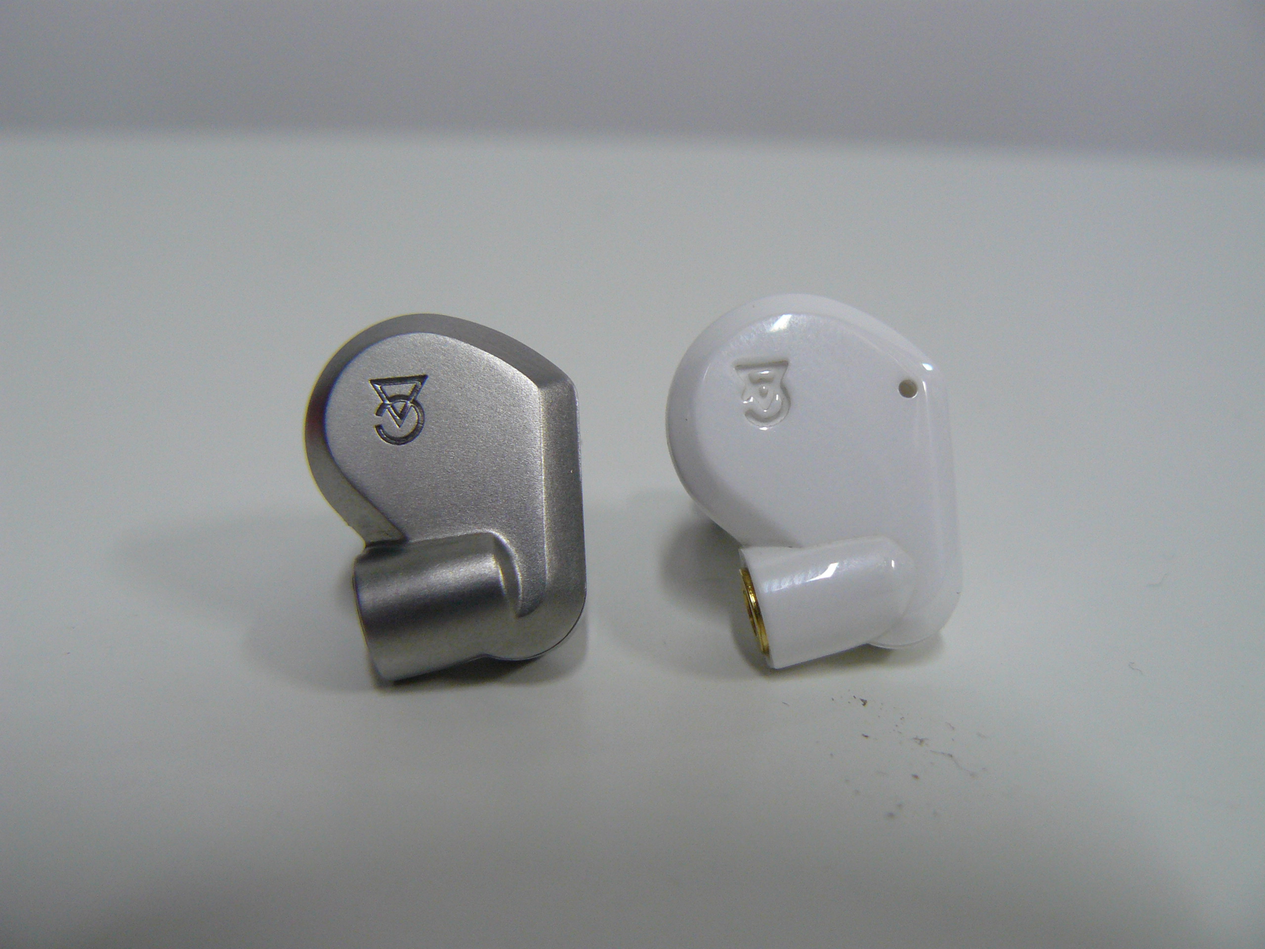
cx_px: 632
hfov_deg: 51.4
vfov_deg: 39.7
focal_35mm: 36
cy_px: 474
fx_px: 1316
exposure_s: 1/30
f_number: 2.8
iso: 160
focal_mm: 6
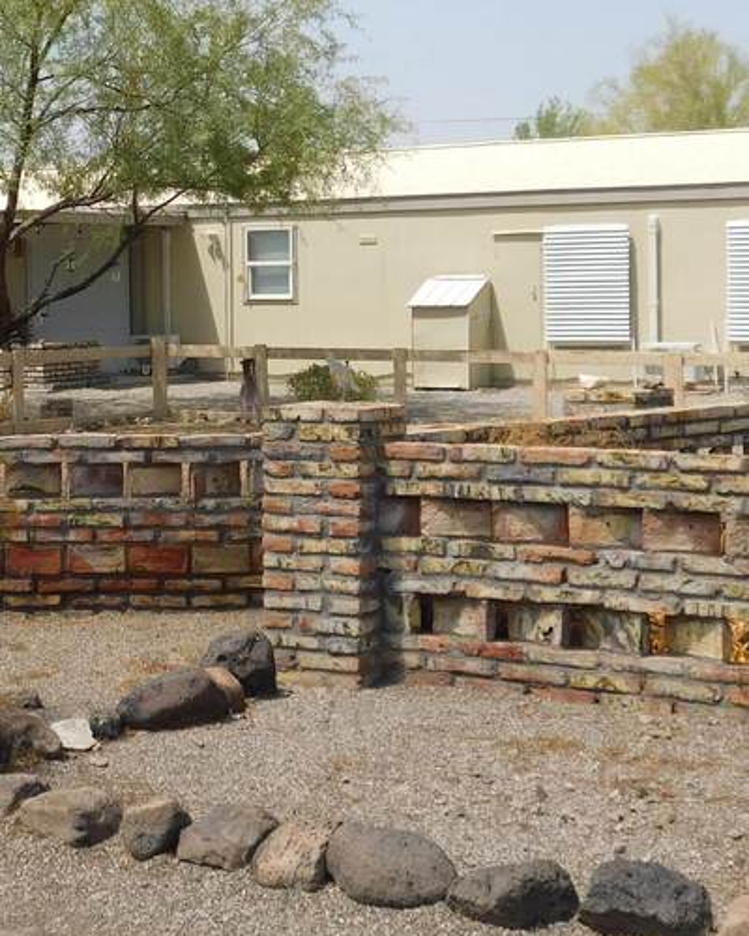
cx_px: 90
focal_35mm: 75
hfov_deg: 20.1
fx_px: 2078
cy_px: 358
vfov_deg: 25.3
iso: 125
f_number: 6.4
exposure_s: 1/400
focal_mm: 5.3
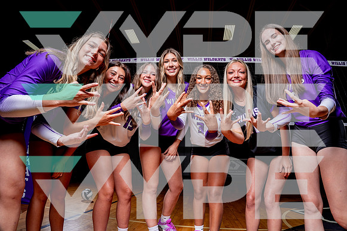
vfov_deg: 61.0
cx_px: 174
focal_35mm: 20
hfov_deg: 82.8
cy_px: 116
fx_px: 197
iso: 100
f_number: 8
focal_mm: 20
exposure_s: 1/250
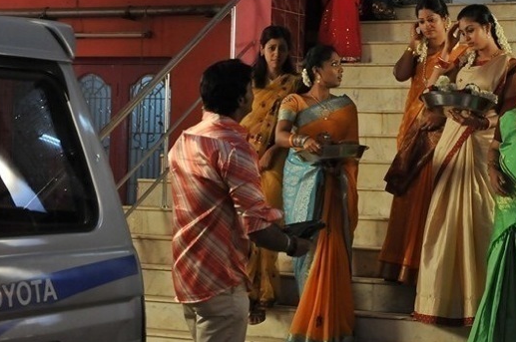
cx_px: 342
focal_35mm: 116
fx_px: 1660
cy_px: 188
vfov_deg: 11.8
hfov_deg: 17.6
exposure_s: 1/80
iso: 800
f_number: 4.5
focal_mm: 40
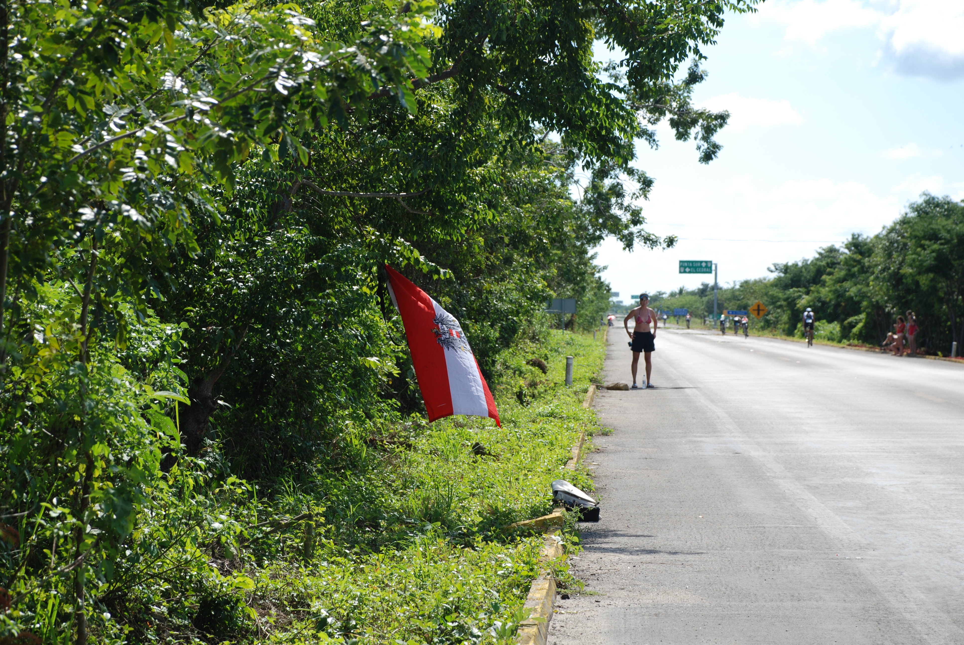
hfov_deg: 18.2
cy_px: 322
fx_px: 3016
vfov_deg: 12.2
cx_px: 482
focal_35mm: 112
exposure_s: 1/320
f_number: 5.6
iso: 100
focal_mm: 75
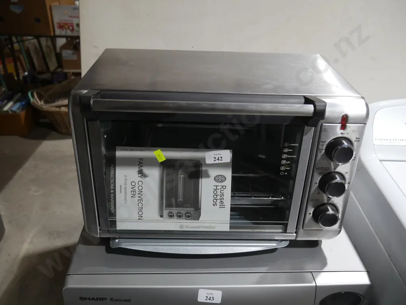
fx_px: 352
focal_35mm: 30
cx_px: 203
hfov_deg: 60.0
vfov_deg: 46.8
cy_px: 152
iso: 200
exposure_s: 1/60
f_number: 3.6
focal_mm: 15
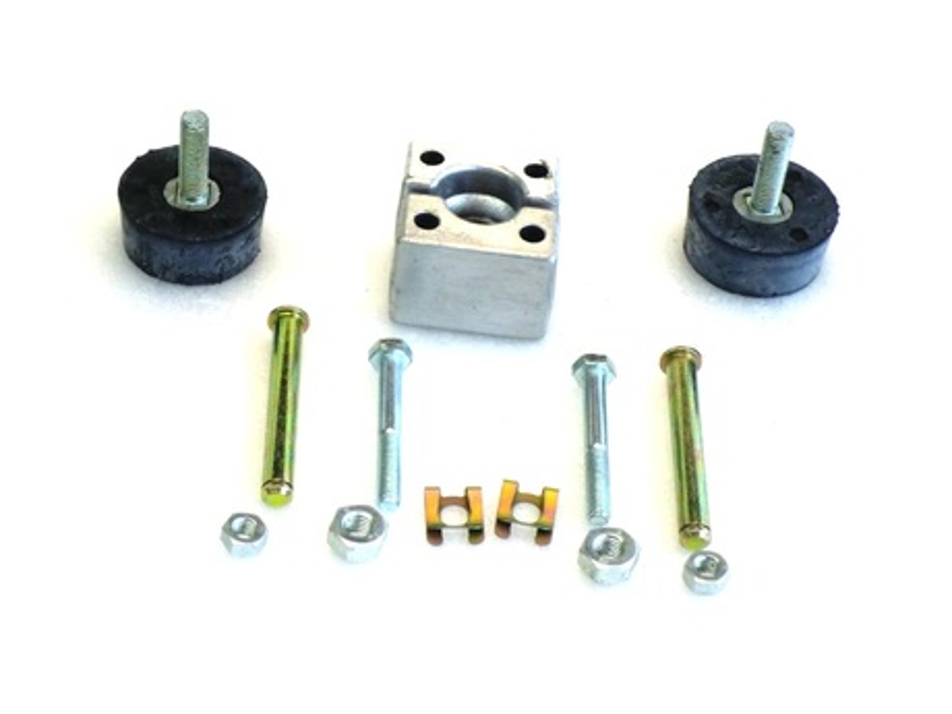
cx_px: 476
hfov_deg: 22.3
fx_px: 2420
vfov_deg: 16.8
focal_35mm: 88
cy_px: 357
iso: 250
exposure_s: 1/80
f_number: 5.4
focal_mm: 15.81
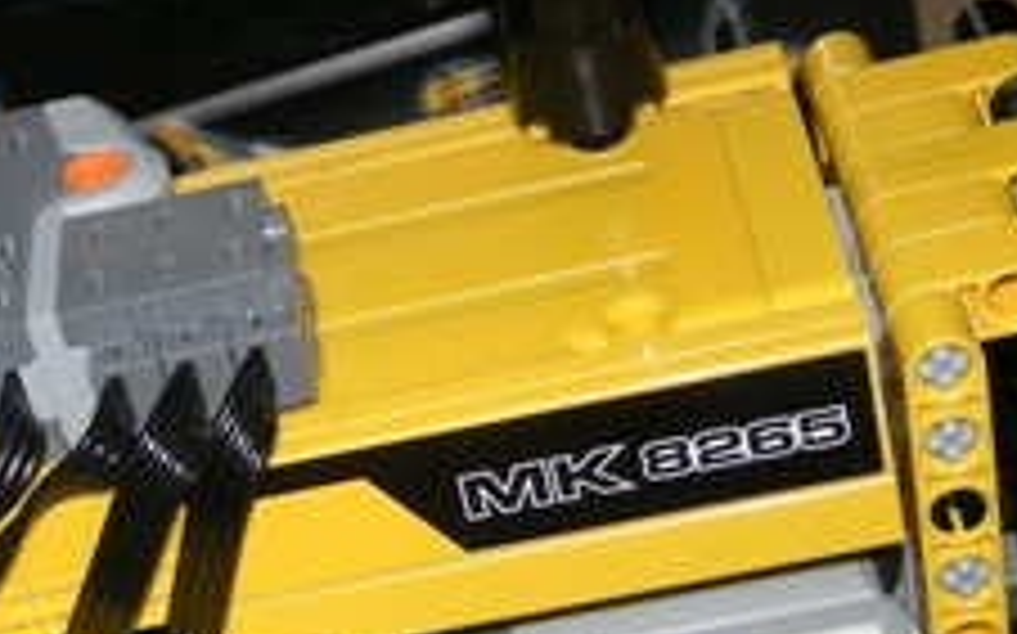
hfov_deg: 19.5
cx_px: 104
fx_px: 2909
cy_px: 270
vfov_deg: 12.4
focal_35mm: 105
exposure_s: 1/60
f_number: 5.7
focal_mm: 5.7
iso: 64
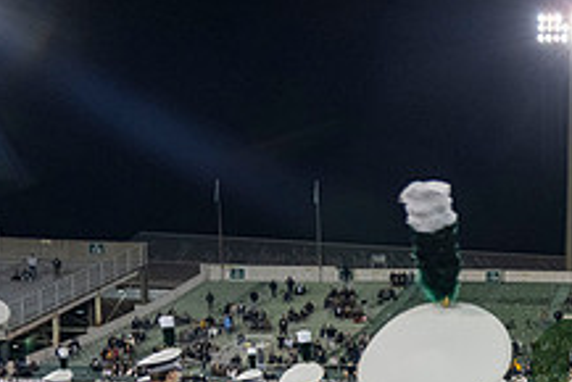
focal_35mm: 64
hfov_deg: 26.8
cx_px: 730
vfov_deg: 20.1
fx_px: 1018
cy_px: 444
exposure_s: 1/500
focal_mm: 24
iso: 2000
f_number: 4
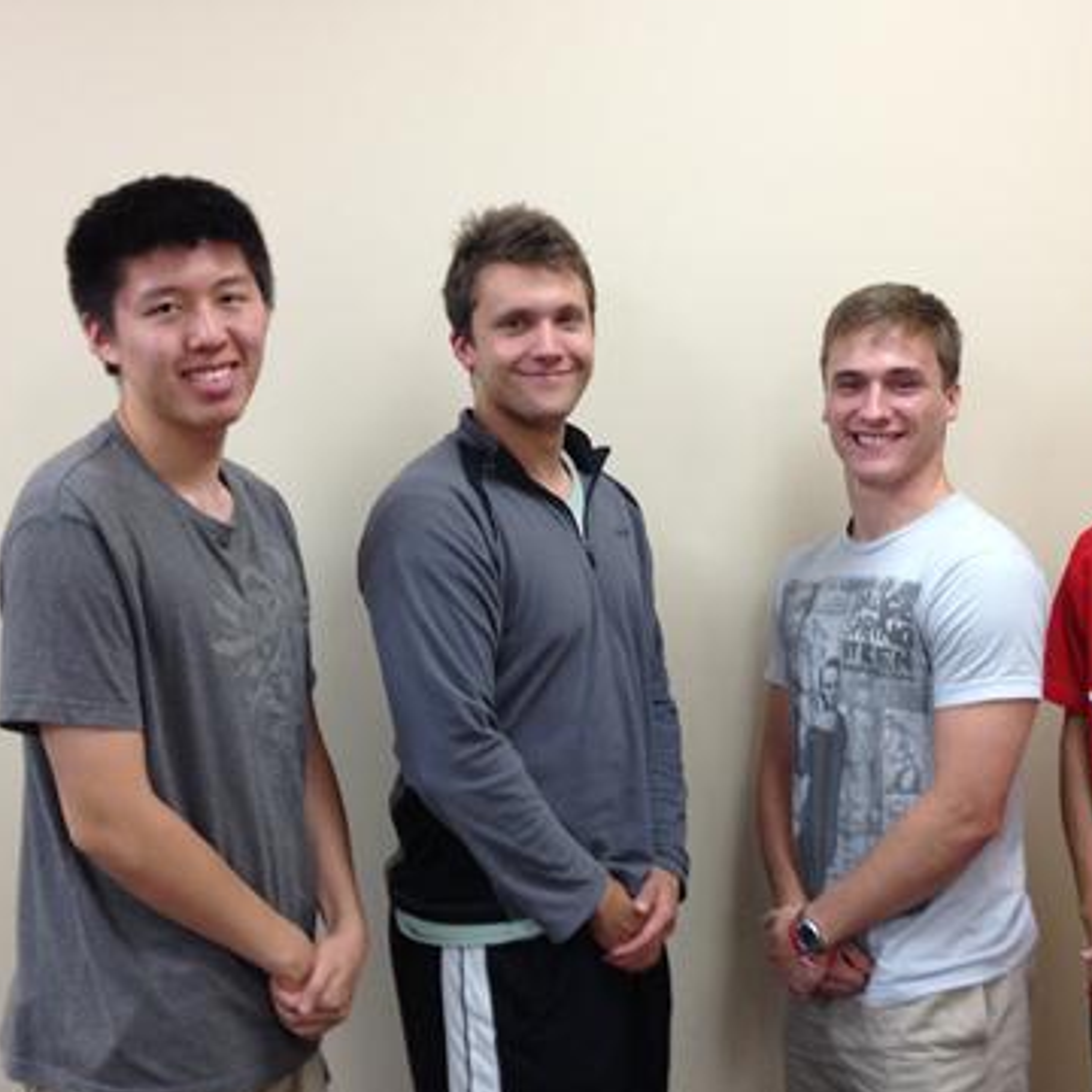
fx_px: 1963
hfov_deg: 30.9
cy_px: 628
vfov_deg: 31.0
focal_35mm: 55
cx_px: 692
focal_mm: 4.28
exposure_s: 1/20
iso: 100
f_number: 2.4
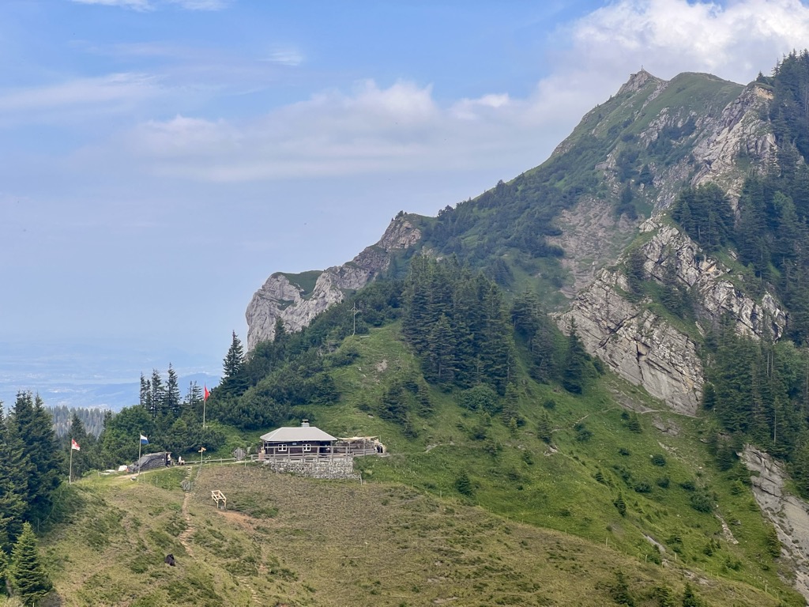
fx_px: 1800
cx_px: 404
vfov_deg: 19.1
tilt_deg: -0.1
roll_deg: -0.1
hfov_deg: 25.3
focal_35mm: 77
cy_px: 304
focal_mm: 9
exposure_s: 1/579
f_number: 2.8
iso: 32
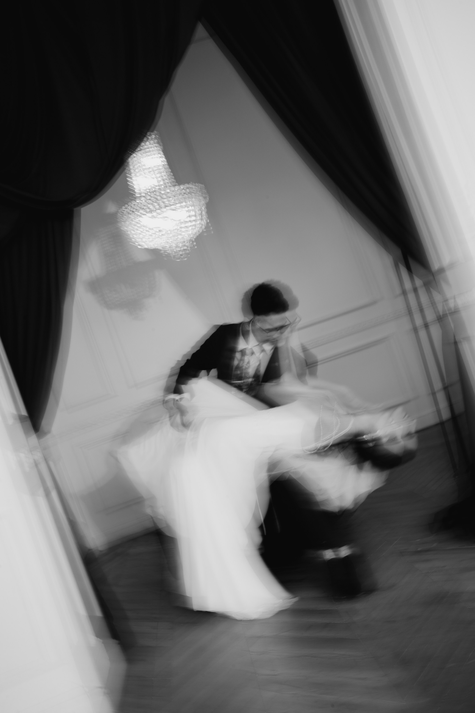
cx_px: 238
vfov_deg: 54.4
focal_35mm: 35
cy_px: 356
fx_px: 693
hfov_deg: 37.9
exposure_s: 1/3
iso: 80
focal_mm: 35
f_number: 16
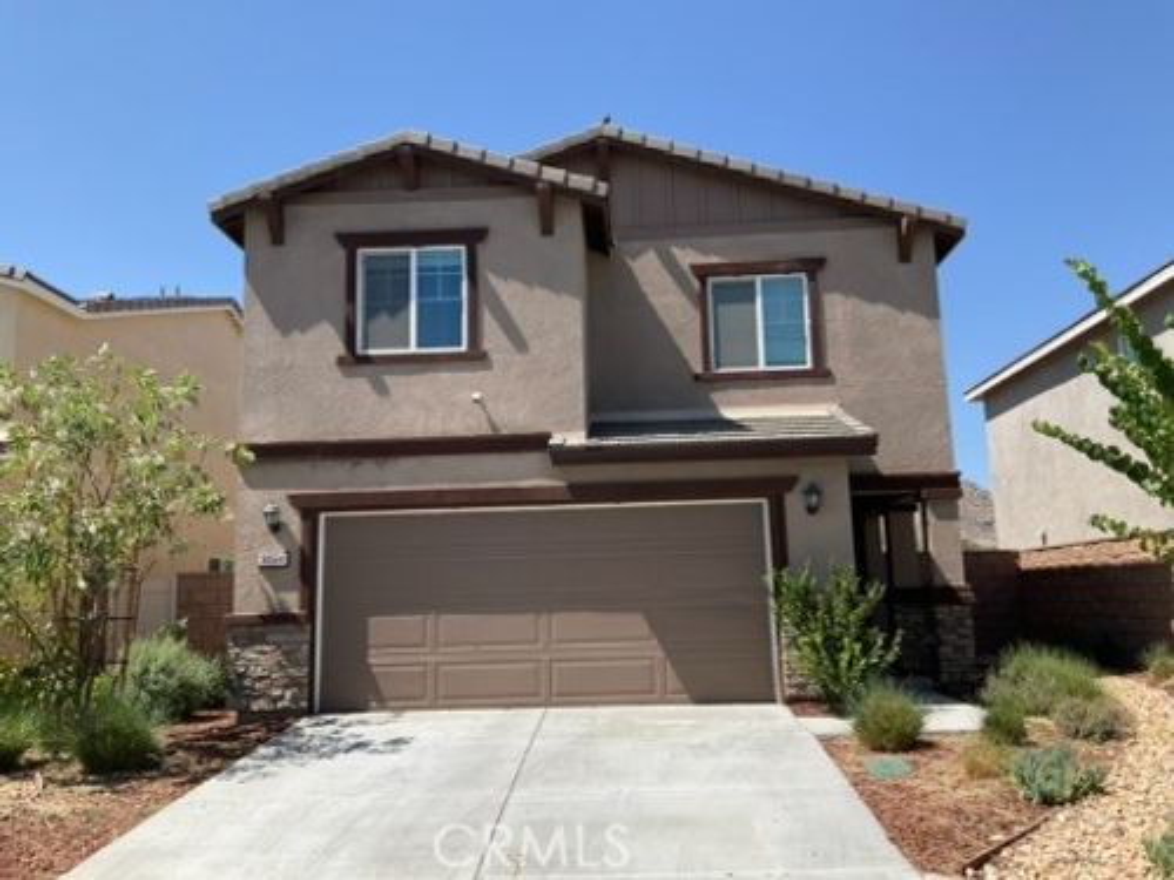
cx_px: 587
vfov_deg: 48.2
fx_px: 984
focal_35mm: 29
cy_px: 440
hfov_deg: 61.7
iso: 16
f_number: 1.8
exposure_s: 1/1451
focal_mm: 3
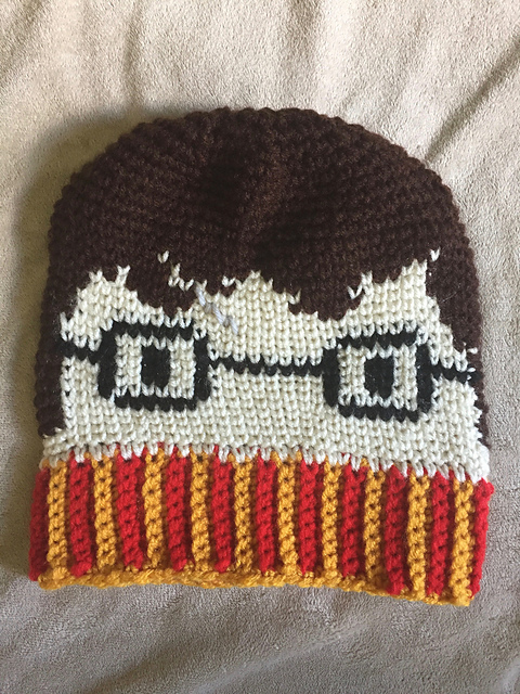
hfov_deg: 48.2
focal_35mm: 29
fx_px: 581
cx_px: 260
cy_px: 347
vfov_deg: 61.7
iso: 160
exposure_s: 1/30
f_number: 2.2
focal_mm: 4.15
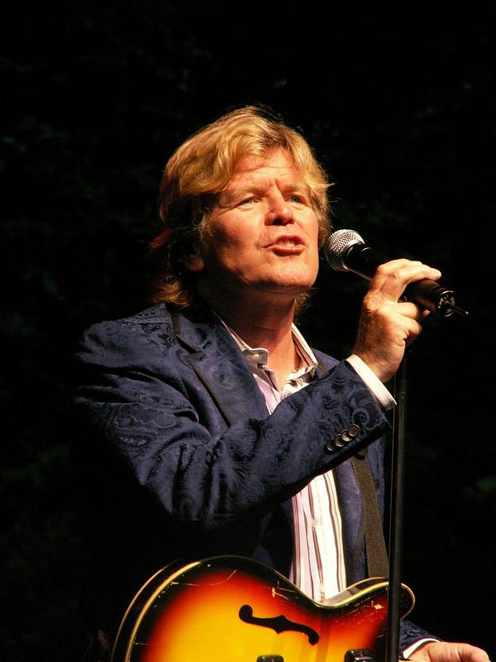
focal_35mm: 298
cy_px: 331
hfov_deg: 5.0
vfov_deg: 6.6
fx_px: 5693
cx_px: 248
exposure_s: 1/40
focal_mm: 48.86
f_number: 4.5
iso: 160
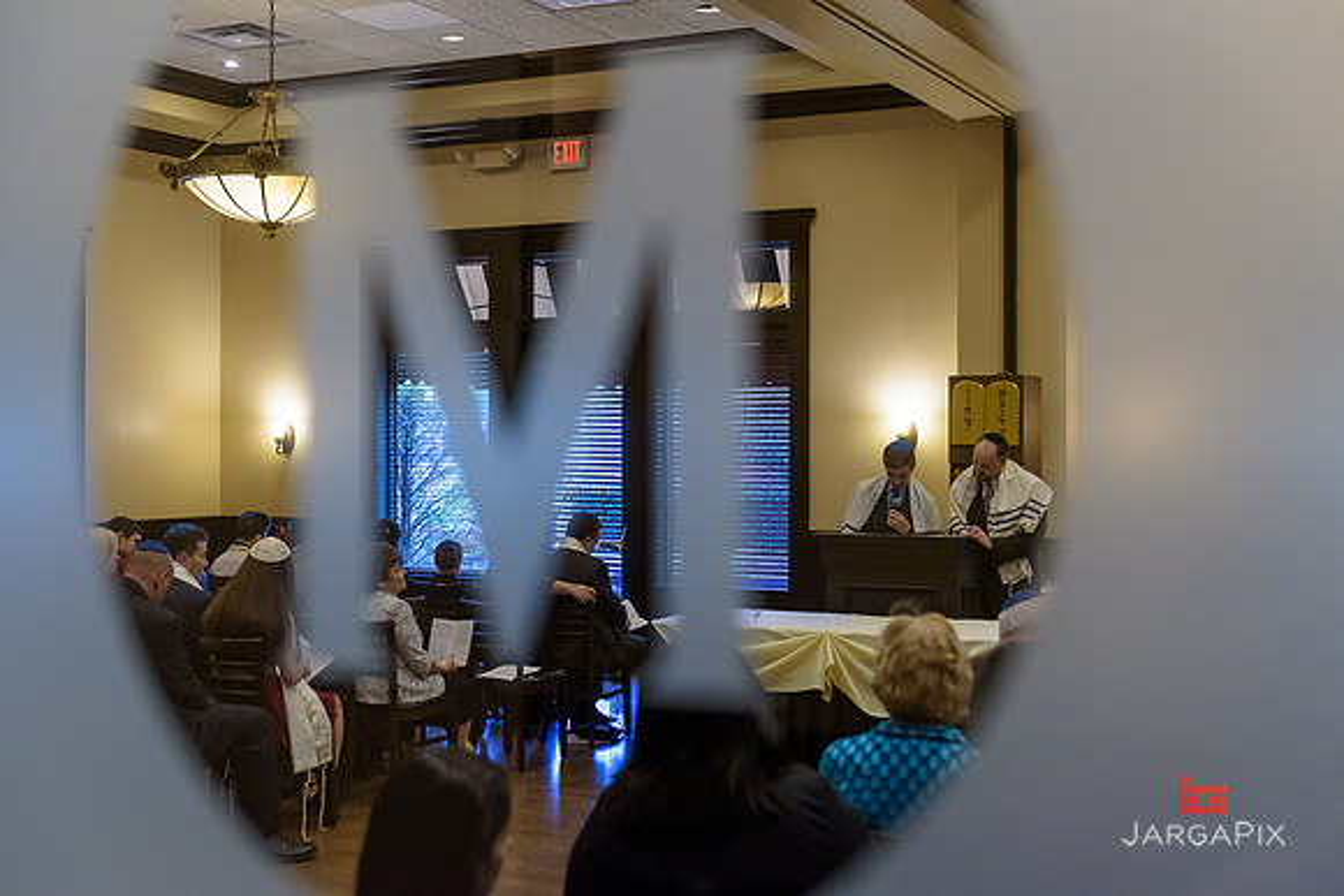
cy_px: 448
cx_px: 672
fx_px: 1792
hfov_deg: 41.1
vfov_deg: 28.1
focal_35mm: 48
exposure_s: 1/125
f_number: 3.2
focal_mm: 48
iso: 1250
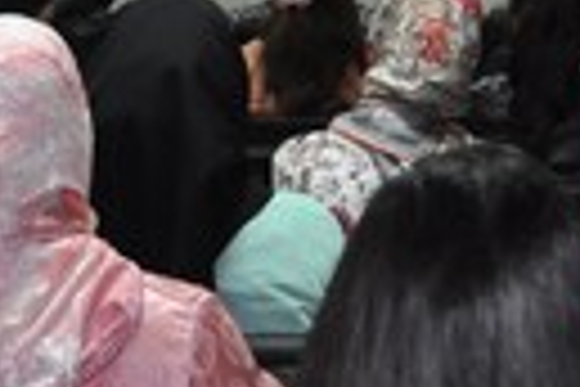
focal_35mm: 171
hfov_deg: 11.8
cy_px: 209
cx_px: -90
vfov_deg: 8.0
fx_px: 2763
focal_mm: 23
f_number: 3.8
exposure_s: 1/60
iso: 800
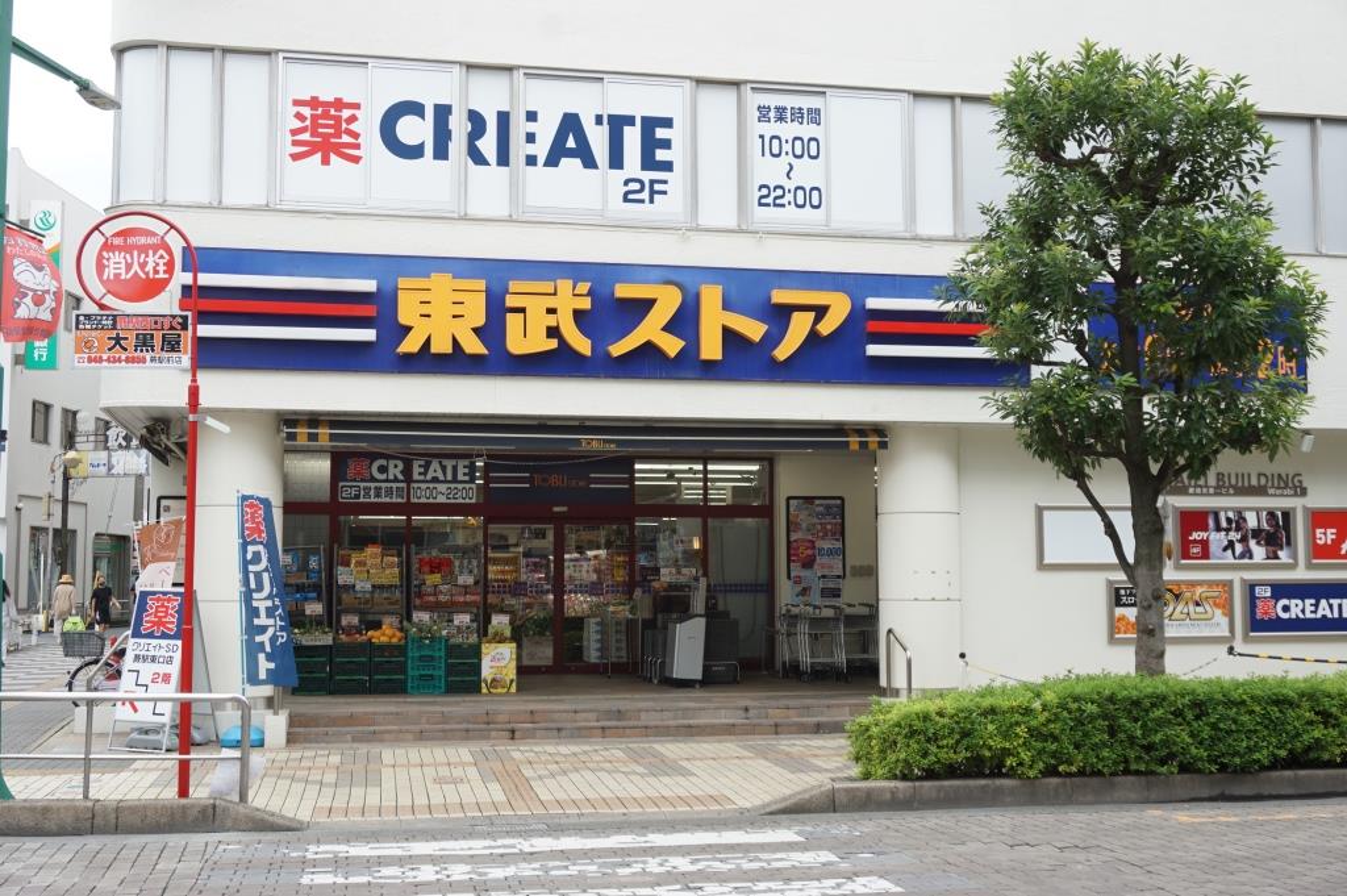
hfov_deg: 48.0
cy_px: 448
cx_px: 674
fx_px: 1514
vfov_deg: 33.0
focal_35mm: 40
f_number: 6.3
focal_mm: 27
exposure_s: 1/100
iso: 100
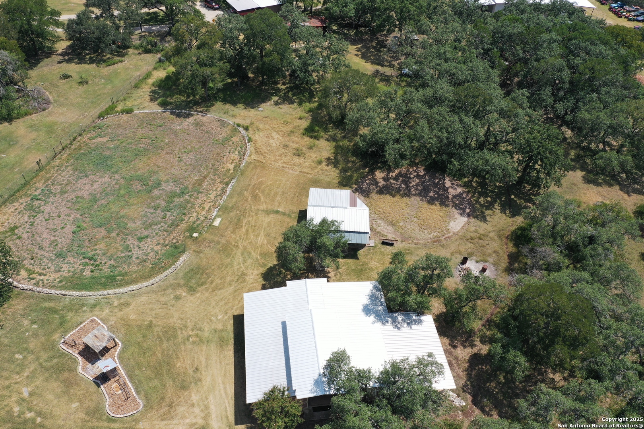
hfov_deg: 65.5
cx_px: 322
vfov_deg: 46.4
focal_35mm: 28
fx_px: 501
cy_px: 214
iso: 100
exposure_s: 1/400
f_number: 5.6
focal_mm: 10.26
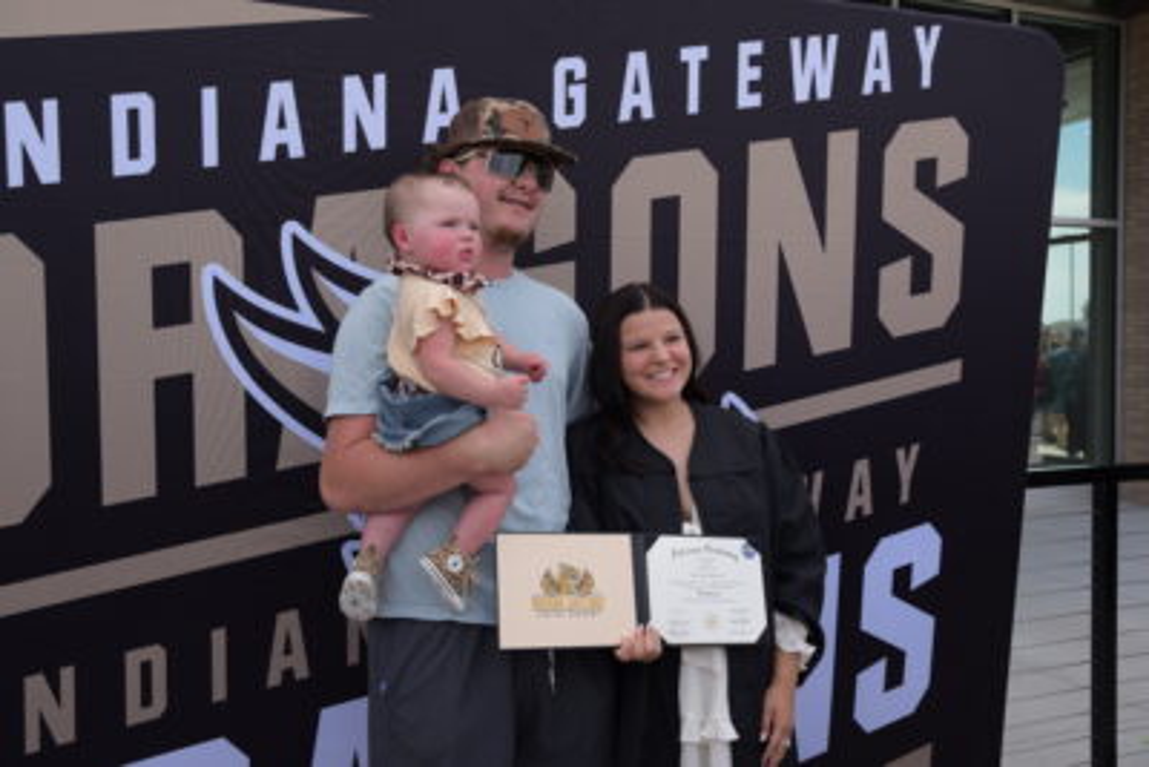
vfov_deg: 38.9
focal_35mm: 34
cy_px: 384
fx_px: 1085
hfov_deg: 55.8
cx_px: 574
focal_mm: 34
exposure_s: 1/800
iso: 400
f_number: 6.3
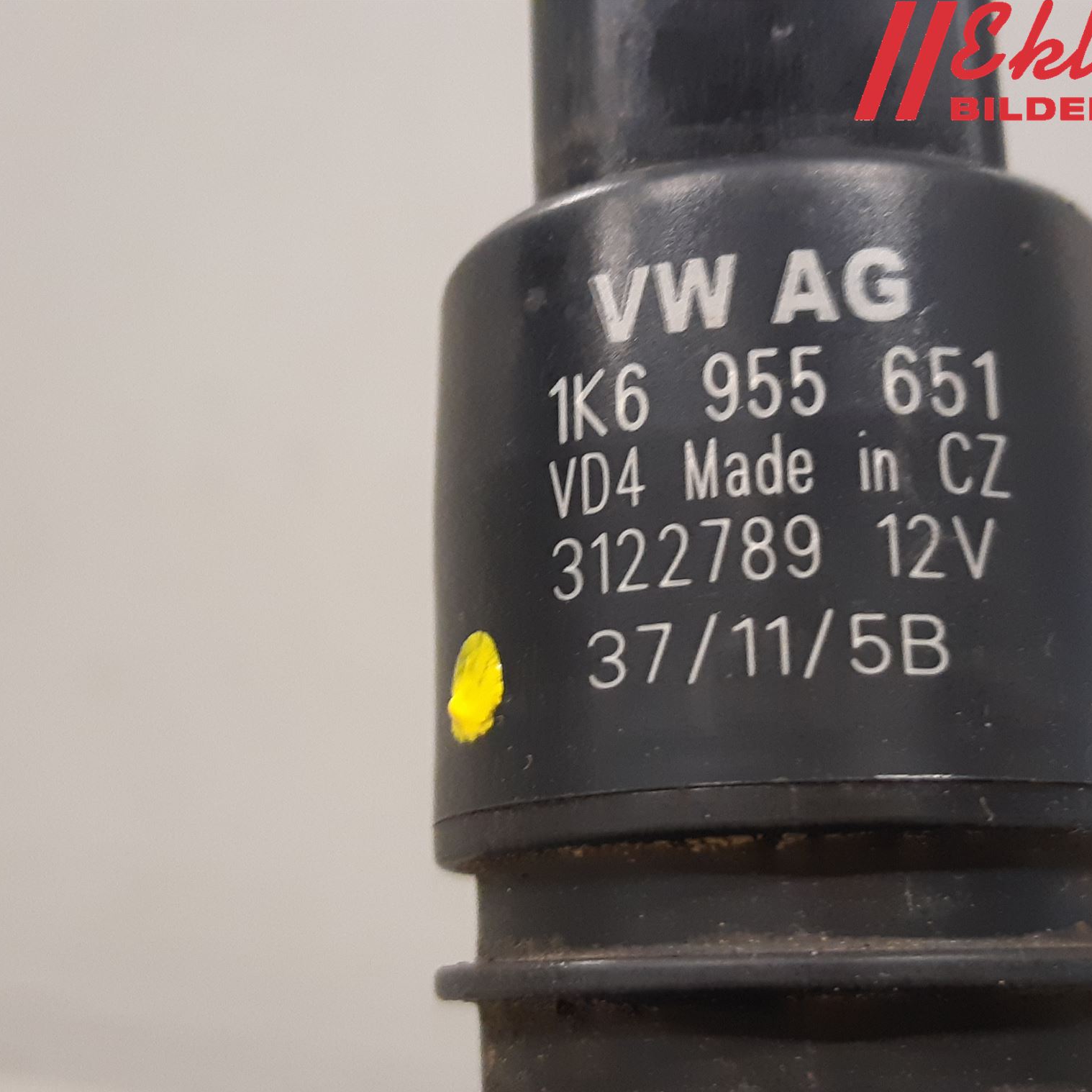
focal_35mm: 31
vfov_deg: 52.5
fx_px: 1106
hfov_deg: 52.5
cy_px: 551
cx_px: 559
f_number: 1.7
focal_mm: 3.93
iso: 250
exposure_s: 1/50
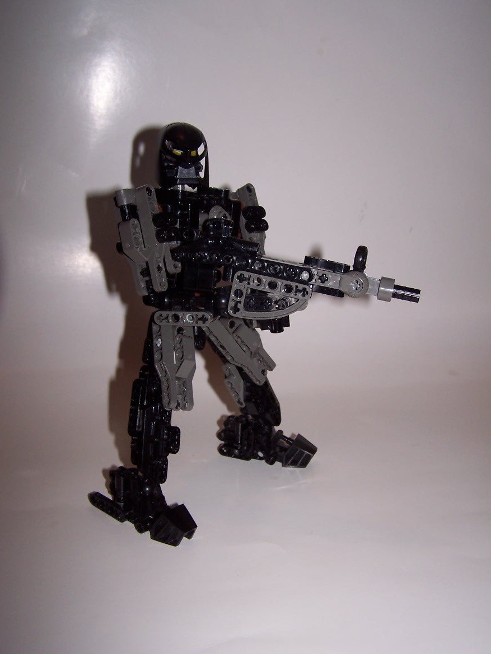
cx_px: 245
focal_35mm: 39
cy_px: 334
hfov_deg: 36.8
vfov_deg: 47.9
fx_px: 737
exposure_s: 1/60
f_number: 2.8
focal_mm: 6.3
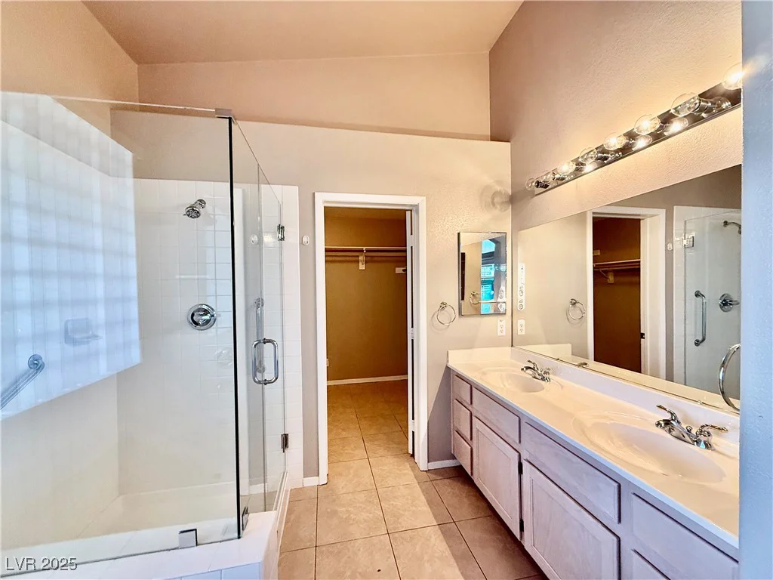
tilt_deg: -0.2
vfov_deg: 85.7
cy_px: 290
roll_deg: +0.7
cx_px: 386
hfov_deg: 102.1
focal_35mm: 14
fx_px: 313
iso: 320
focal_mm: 2.22
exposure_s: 1/60
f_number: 2.2
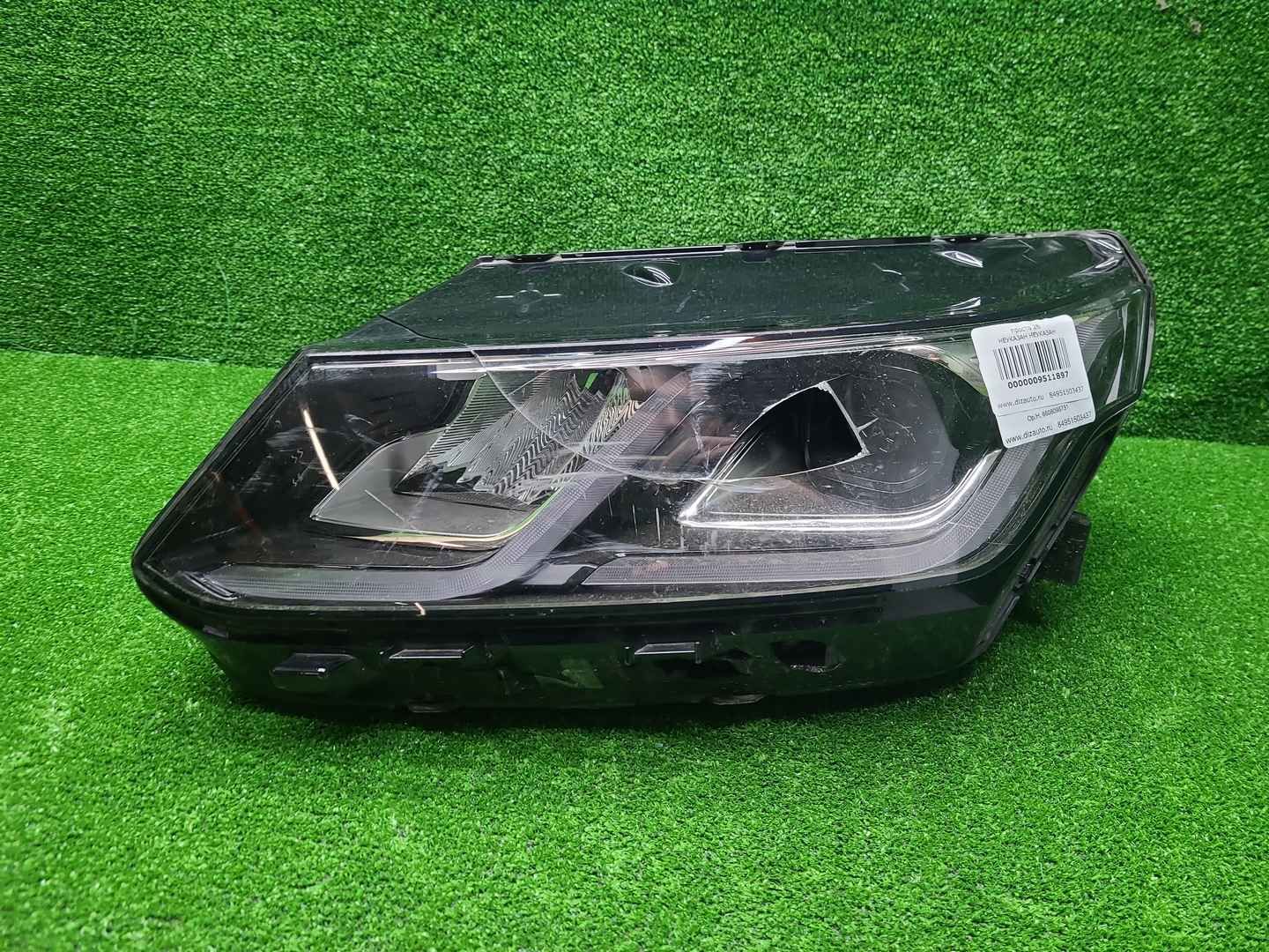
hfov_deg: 67.3
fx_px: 953
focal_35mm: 26
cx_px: 634
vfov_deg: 53.1
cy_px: 476
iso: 95
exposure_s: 1/50
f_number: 1.8
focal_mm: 5.4
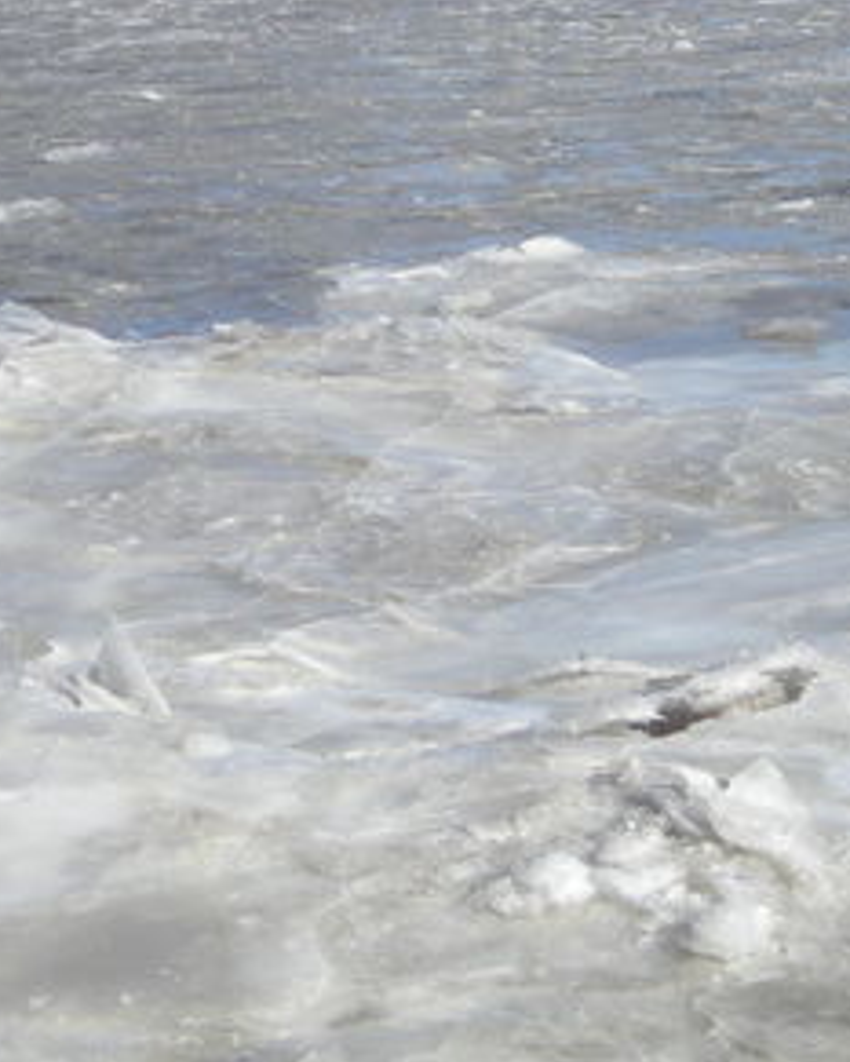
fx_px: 2954
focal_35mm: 94
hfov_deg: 16.4
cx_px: 467
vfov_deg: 20.2
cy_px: 237
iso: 50
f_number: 5.7
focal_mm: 5.7
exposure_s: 1/286
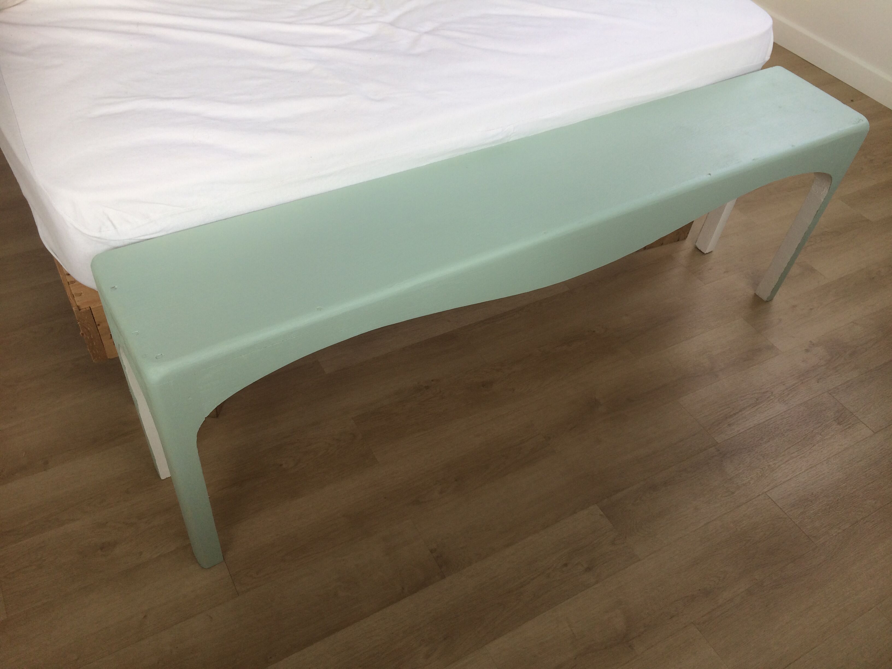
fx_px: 747
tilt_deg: -44.6
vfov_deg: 48.2
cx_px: 446
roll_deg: -7.4
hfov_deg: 61.7
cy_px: 334
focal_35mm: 29
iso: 32
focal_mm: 4.15
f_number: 2.2
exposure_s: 1/150
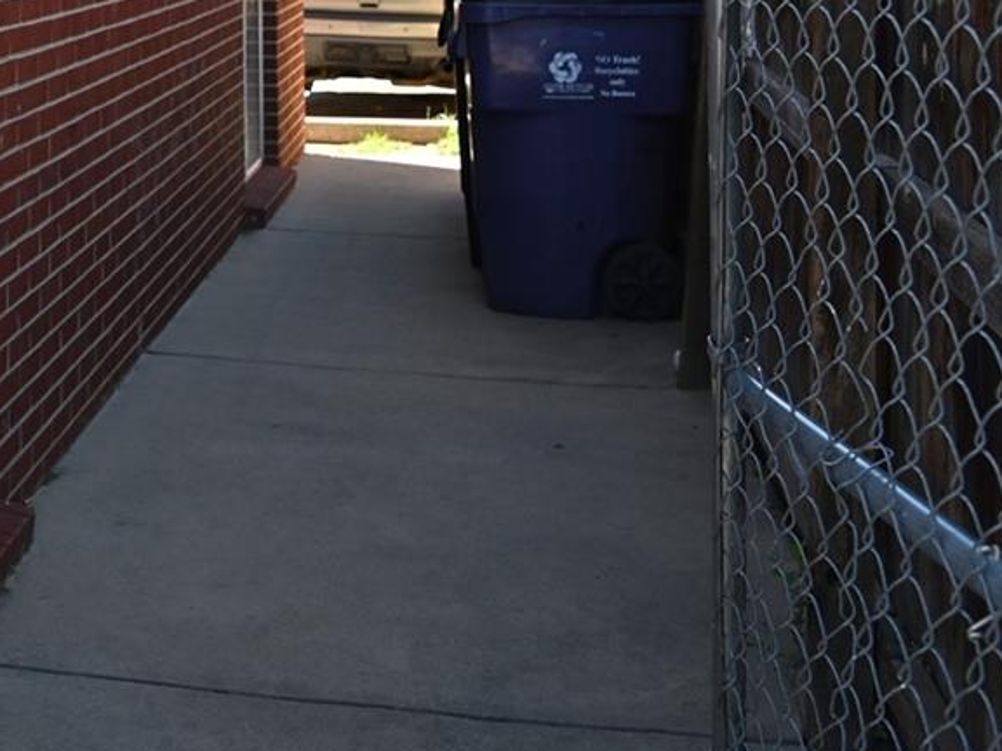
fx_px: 1853
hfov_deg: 27.7
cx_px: -89
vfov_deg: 21.5
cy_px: -110
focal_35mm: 64
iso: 200
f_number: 5
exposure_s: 1/250
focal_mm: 24
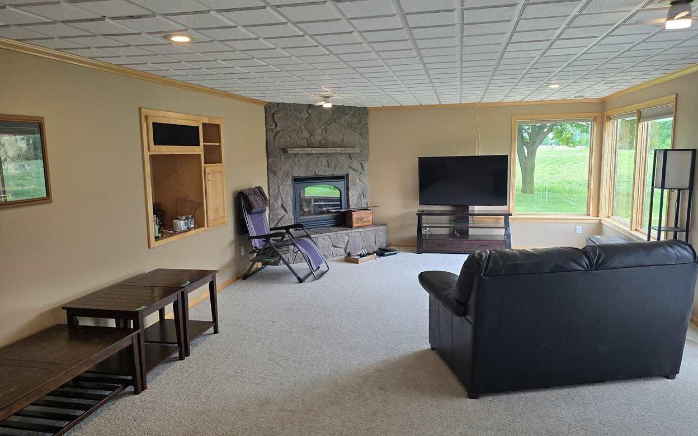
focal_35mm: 25
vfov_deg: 49.3
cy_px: 210
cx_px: 355
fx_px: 476
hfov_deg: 72.5
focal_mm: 6.3
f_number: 1.7
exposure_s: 1/120
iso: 100
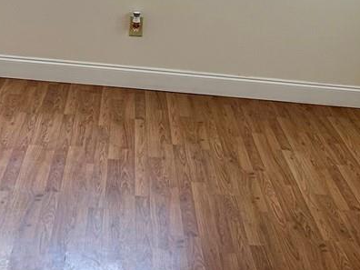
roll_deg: -6.3
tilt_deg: -9.9
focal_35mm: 105
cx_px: 238
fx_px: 1092
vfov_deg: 14.0
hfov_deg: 18.7
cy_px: 27
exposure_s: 1/120
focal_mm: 5.7
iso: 125
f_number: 1.5
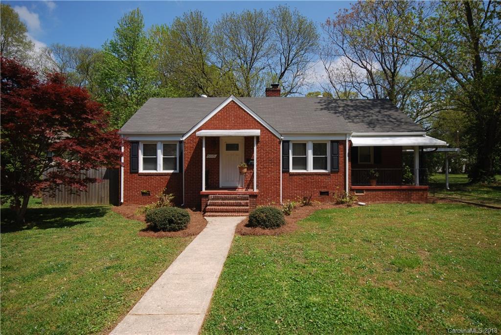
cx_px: 250
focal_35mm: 21
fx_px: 292
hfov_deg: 81.2
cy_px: 168
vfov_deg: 59.6
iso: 100
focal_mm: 14
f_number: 9
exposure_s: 1/200
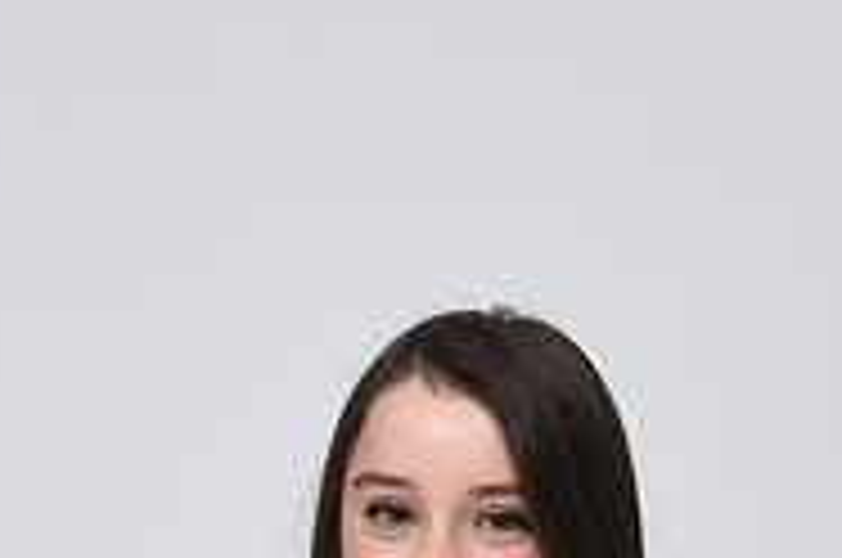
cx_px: 585
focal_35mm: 171
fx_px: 3993
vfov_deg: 7.9
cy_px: 785
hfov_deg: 12.0
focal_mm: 55
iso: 160
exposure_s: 1/250
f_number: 9
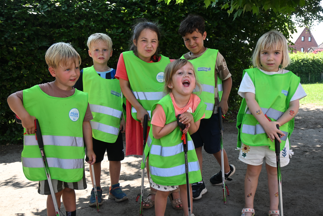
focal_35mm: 34
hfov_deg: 55.8
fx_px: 305
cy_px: 105
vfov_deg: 38.9
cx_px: 165
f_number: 4.5
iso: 200
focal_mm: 22
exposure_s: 1/250
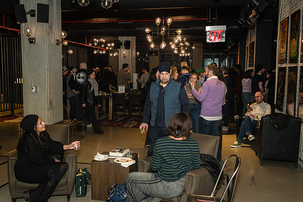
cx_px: 152
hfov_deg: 54.4
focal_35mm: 35
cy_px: 101
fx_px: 295
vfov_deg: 37.9
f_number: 5
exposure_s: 1/400
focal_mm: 35
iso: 8000
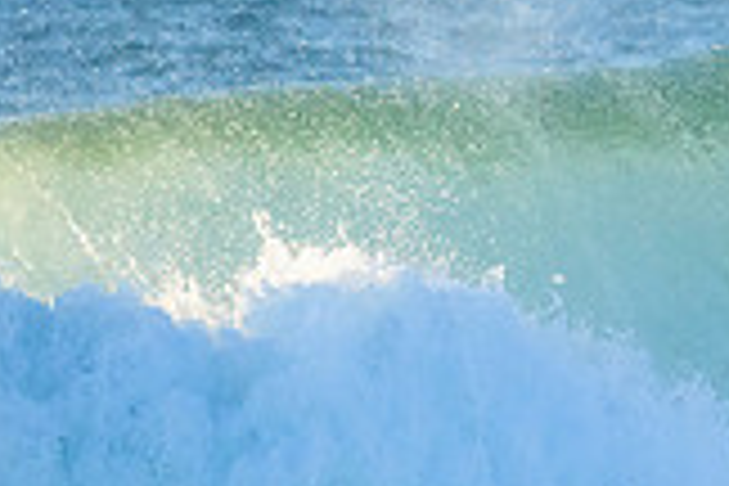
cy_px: 407
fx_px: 45680
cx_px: 1260
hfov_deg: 0.9
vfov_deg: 0.6
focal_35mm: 2256
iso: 3600
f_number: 11
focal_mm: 630
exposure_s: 1/1600
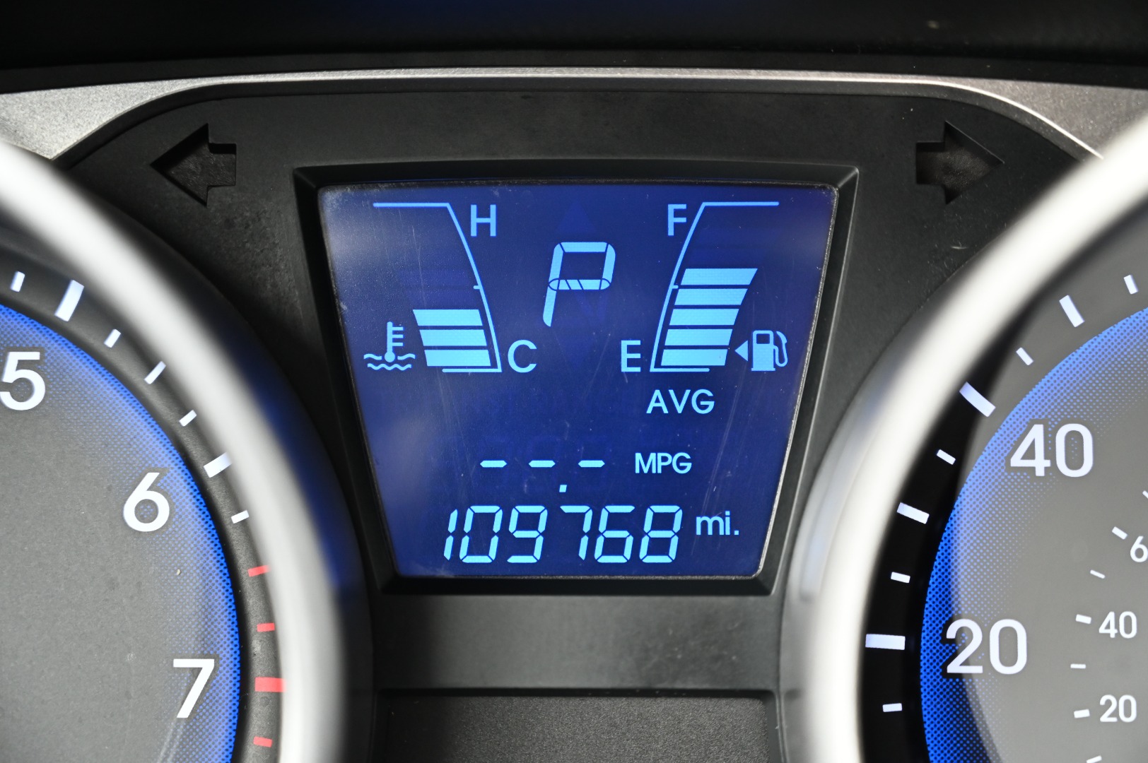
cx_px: 574
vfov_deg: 19.4
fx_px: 2230
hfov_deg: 28.9
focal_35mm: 70
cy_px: 382
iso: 2000
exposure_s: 1/125
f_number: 4
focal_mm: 70
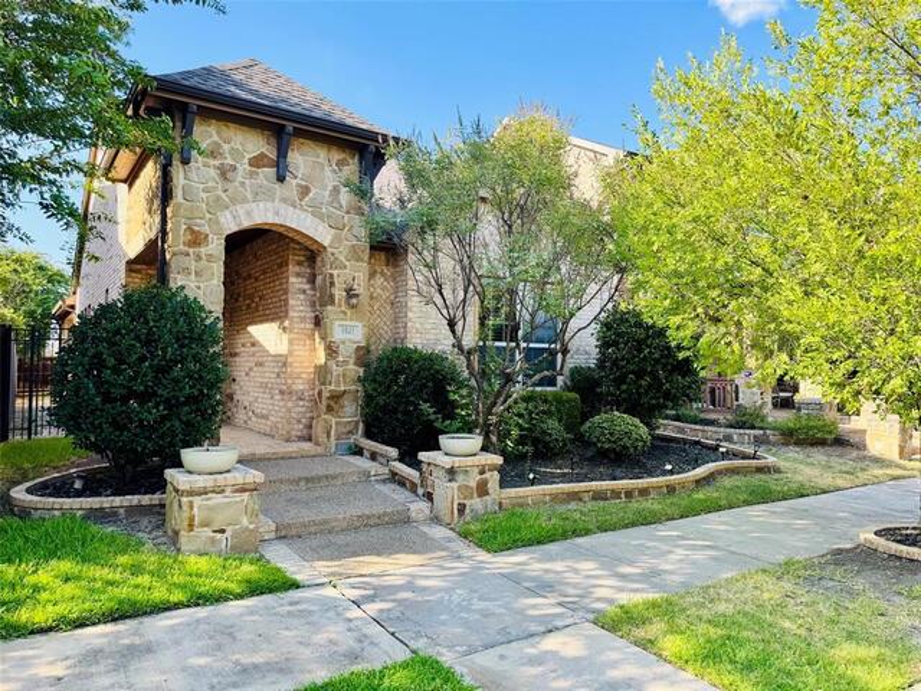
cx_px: 460
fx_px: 639
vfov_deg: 56.8
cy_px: 346
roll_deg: -1.3
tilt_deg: +1.4
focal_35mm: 24
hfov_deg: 71.6
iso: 80
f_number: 1.78
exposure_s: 1/747
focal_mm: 6.76
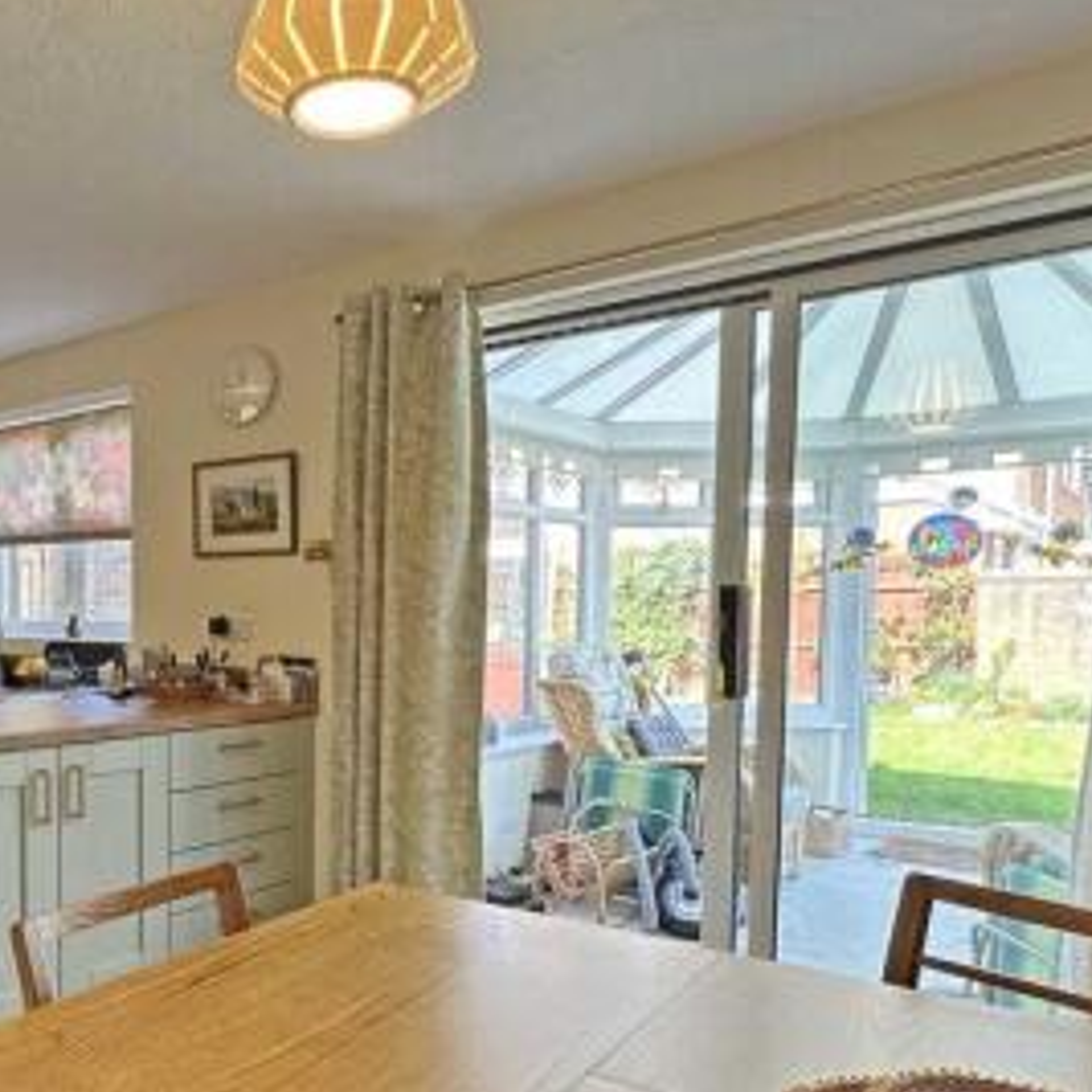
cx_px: 207
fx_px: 964
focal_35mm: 27
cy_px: 877
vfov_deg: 54.9
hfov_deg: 54.7
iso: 125
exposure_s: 1/100
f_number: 2.2
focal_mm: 2.22
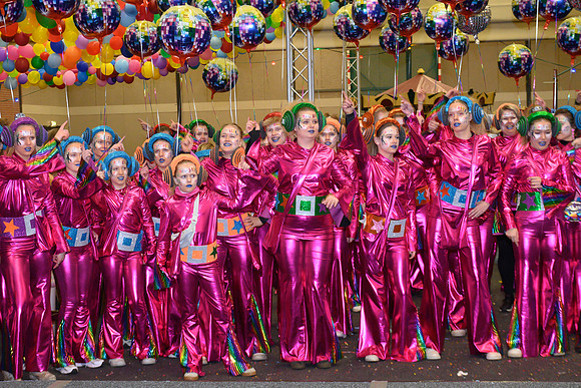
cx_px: 290
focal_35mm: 72
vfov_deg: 18.9
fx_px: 1162
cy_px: 194
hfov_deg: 28.1
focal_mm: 48
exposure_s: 1/60
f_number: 8
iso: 1600
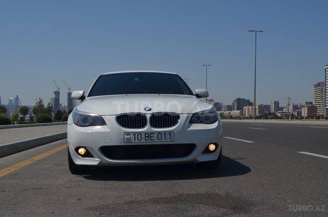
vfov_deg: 30.7
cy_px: 108
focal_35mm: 44
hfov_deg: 45.0
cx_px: 164
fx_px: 395
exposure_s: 1/320
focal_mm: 29
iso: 100
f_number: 9
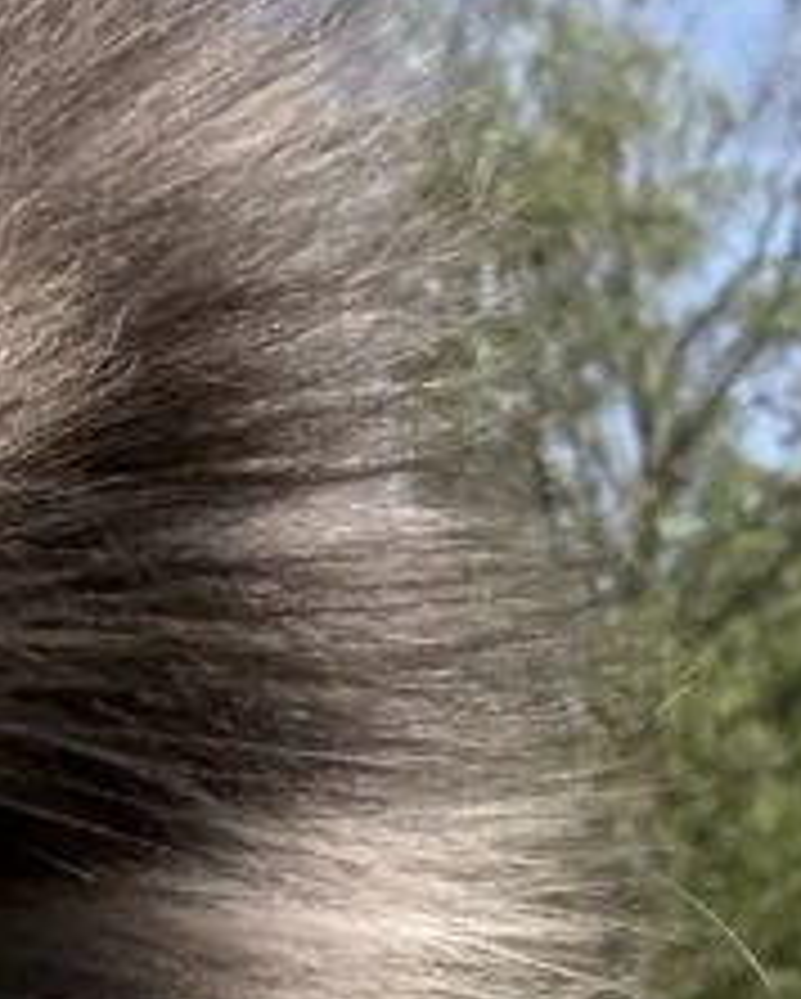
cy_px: 1274
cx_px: -801
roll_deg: +1.8
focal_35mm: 108
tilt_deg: +5.3
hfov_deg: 12.6
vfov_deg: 16.8
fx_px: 3196
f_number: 2.2
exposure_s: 1/1164
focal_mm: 2.22
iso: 40
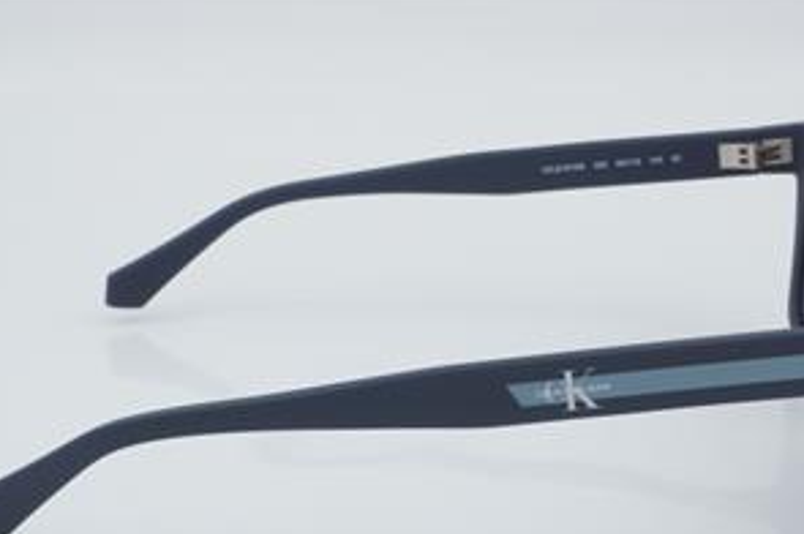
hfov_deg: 22.2
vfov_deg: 14.9
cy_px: 346
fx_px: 2045
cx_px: 444
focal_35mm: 92
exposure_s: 1/4
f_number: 32
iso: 100
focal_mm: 45
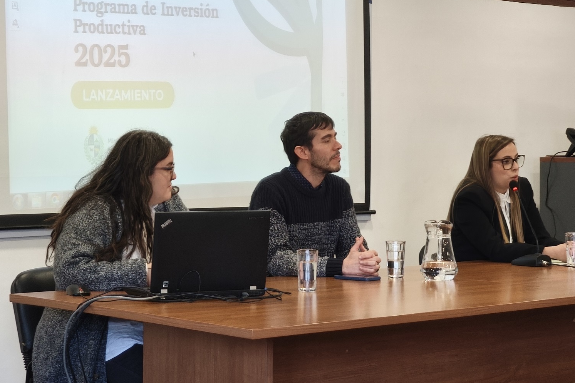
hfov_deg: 21.9
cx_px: 287
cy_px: 168
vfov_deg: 14.7
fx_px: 1485
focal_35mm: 93
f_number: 1.9
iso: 1250
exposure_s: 1/100
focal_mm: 7.1
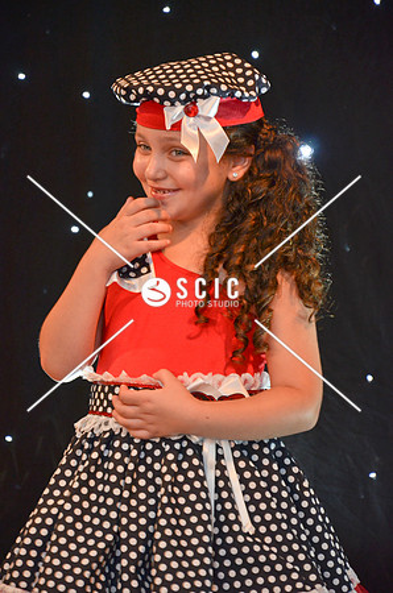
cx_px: 196
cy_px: 296
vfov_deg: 13.1
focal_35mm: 158
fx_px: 2591
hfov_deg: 8.7
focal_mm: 105
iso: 800
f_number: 5.6
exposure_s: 1/60
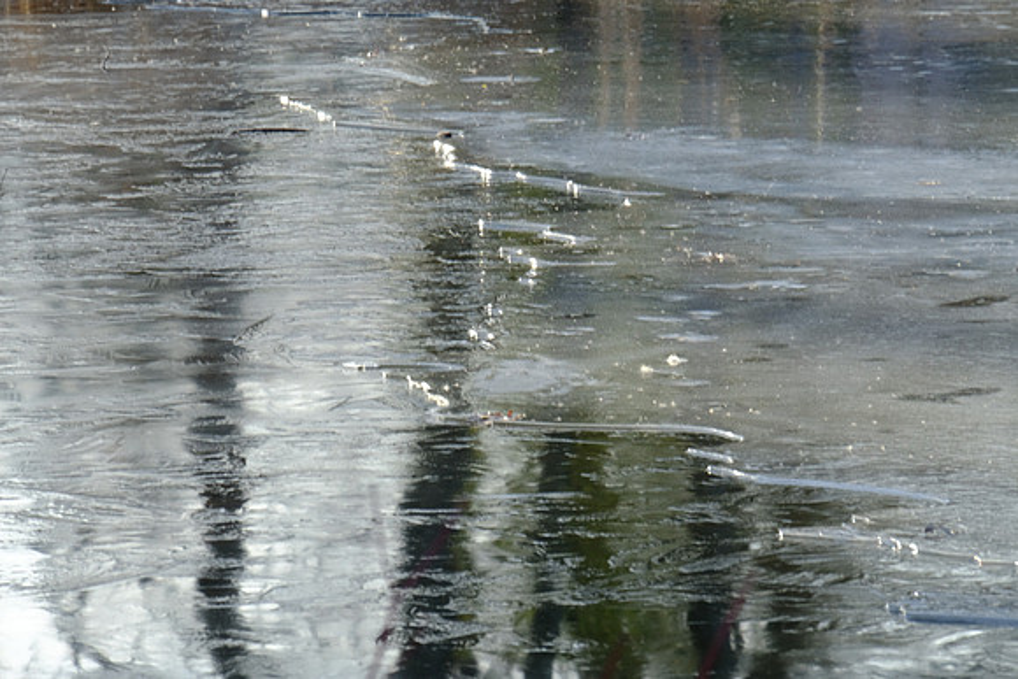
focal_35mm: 300
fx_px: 8485
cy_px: 340
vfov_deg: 4.6
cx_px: 509
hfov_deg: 6.9
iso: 200
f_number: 14
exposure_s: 1/28
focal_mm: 200
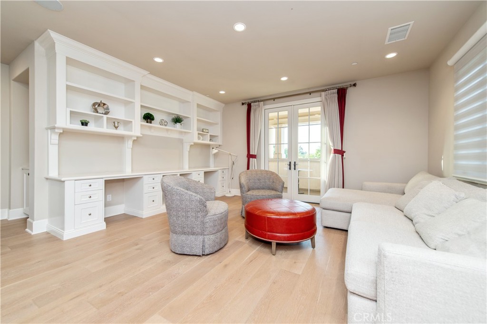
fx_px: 189
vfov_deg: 81.1
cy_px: 162
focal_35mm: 14
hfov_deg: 104.3
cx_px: 244
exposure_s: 1/80
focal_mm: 14
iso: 200
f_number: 4.5
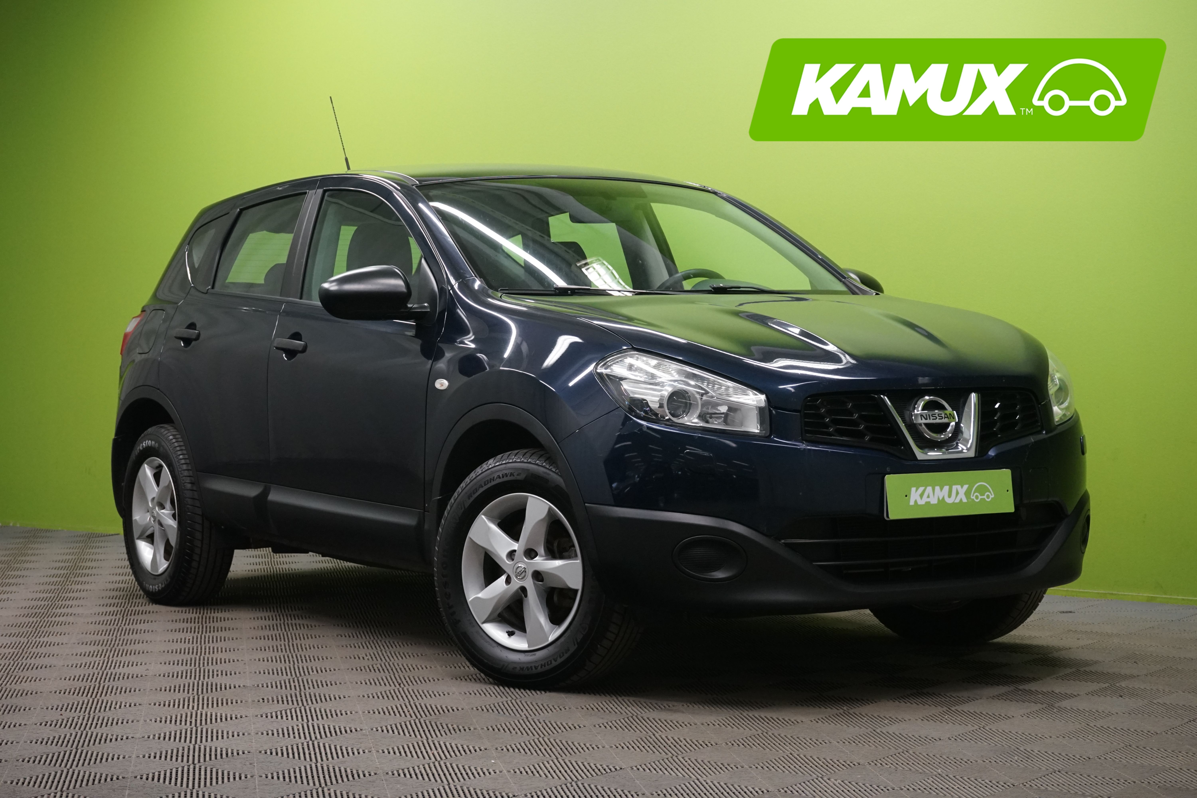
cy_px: 399
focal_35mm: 70
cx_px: 598
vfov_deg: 19.5
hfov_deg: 28.8
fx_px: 2327
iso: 2500
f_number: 9
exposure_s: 1/30
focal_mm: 70
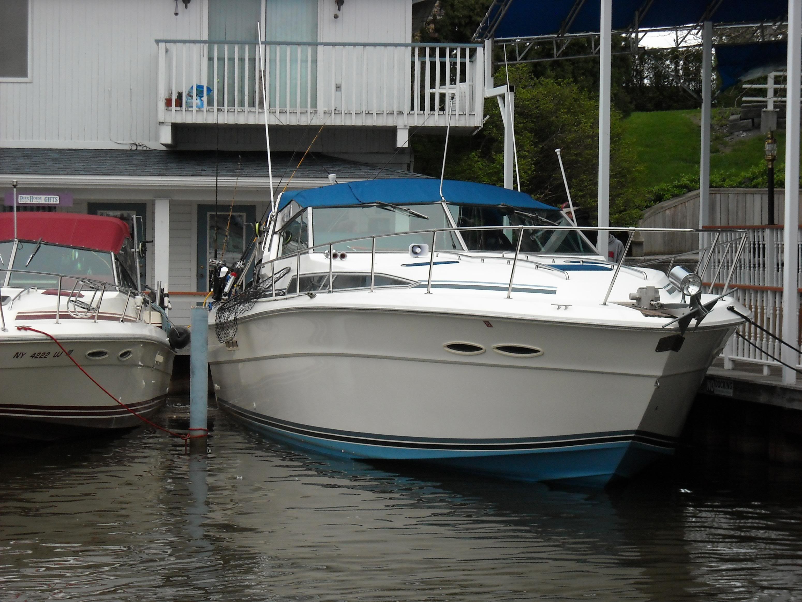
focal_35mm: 105
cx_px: 401
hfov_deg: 18.7
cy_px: 301
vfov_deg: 14.1
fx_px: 2433
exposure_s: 1/250
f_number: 4.7
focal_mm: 17.1
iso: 183
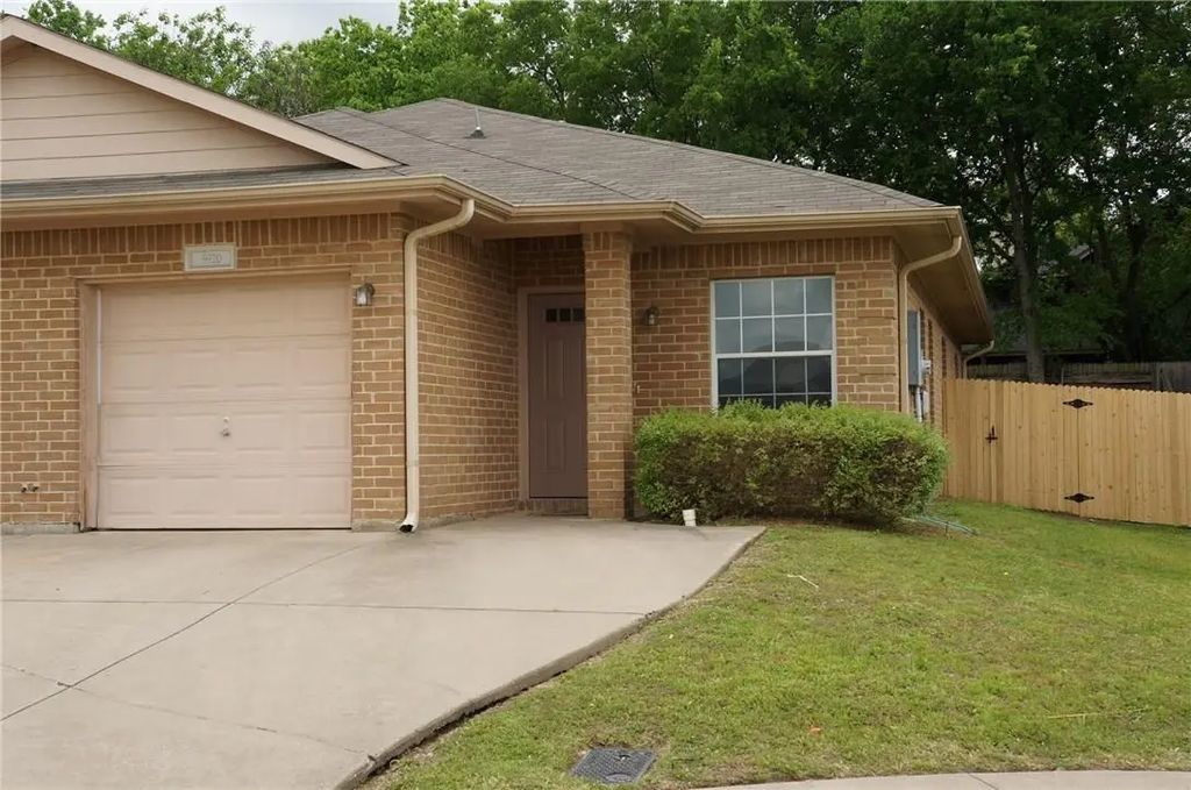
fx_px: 1536
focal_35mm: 46
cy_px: 395
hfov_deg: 42.4
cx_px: 596
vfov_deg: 28.8
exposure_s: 1/100
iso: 100
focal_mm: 31
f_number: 9
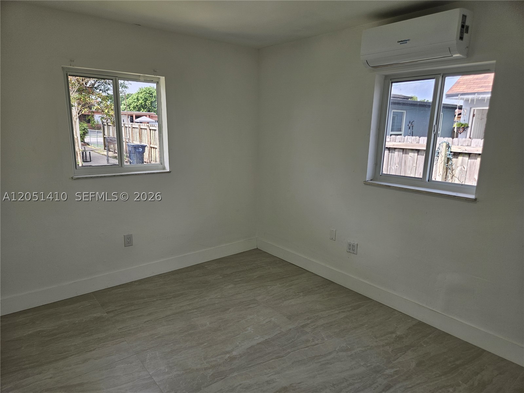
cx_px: 262
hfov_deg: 73.9
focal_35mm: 23
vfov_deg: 58.9
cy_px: 196
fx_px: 348
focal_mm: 5.4
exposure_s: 1/180
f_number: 1.8
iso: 32
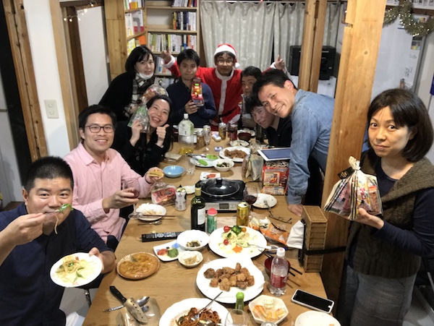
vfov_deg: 44.2
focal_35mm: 32
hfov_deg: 56.8
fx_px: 402
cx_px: 217
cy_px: 163
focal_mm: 2.87
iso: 160
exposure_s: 1/33
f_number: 2.2
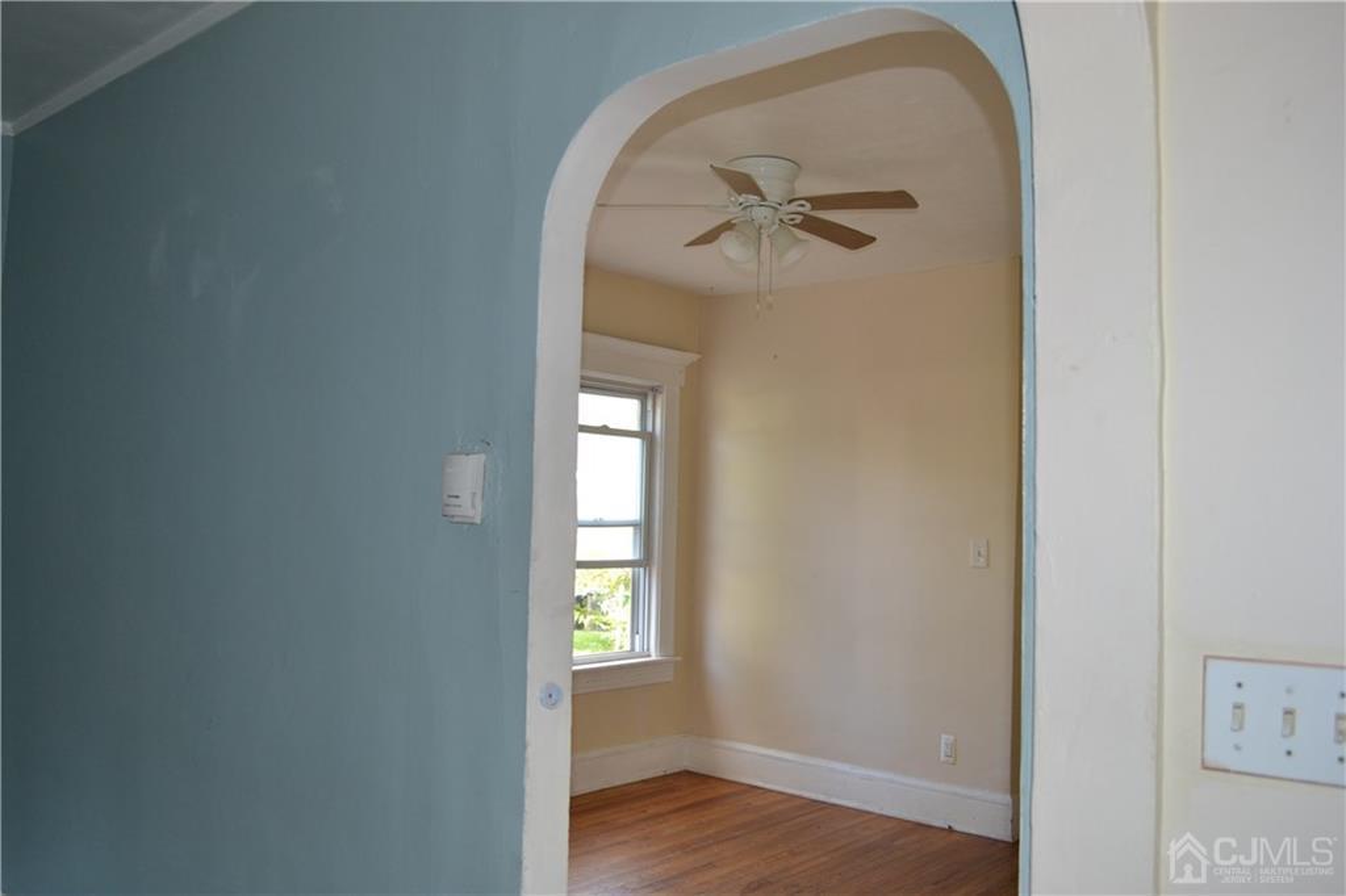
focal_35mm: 30
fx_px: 1121
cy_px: 448
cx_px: 673
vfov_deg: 43.6
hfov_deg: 61.9
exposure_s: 1/60
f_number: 4
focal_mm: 20
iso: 400
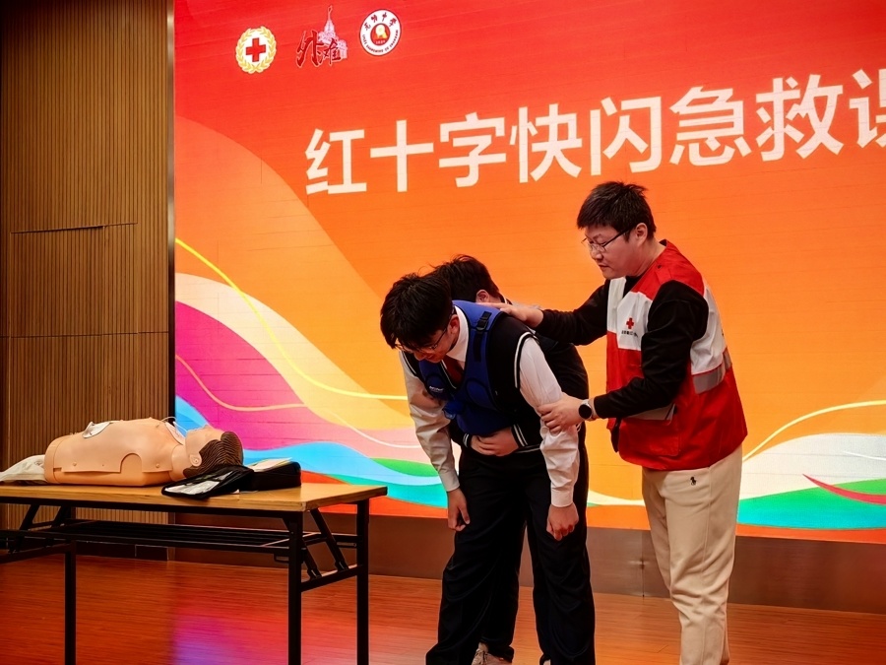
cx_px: 443
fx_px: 1229
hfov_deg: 39.7
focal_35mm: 48
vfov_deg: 30.3
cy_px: 332
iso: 100
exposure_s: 1/120
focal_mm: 5.75
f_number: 4
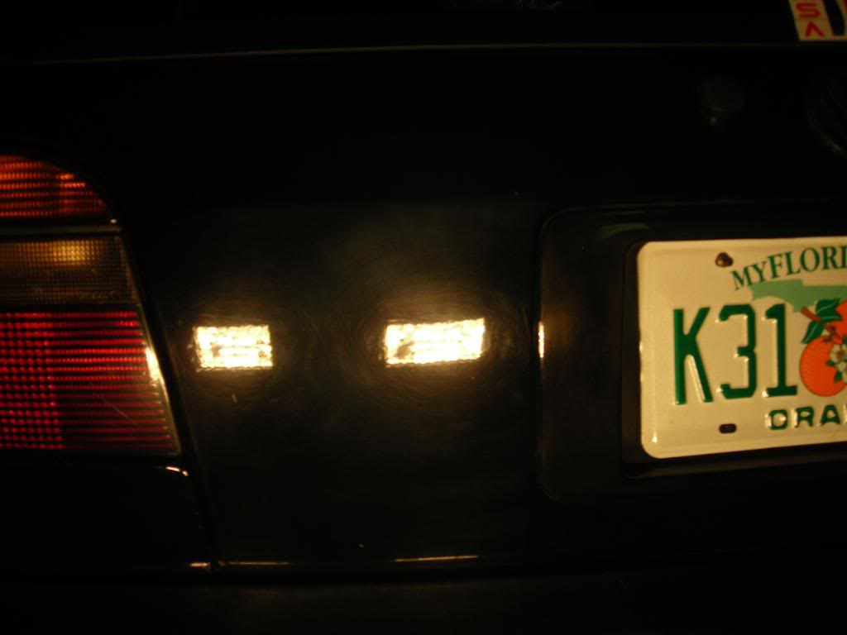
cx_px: 424
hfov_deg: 49.0
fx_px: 930
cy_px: 318
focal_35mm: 38
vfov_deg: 37.7
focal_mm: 6.3
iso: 50
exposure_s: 1/81
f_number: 3.2
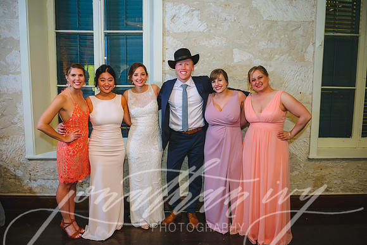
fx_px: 326
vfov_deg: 41.1
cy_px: 122
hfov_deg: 58.7
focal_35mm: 32
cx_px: 184
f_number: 2.8
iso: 2000
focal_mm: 32
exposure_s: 1/80
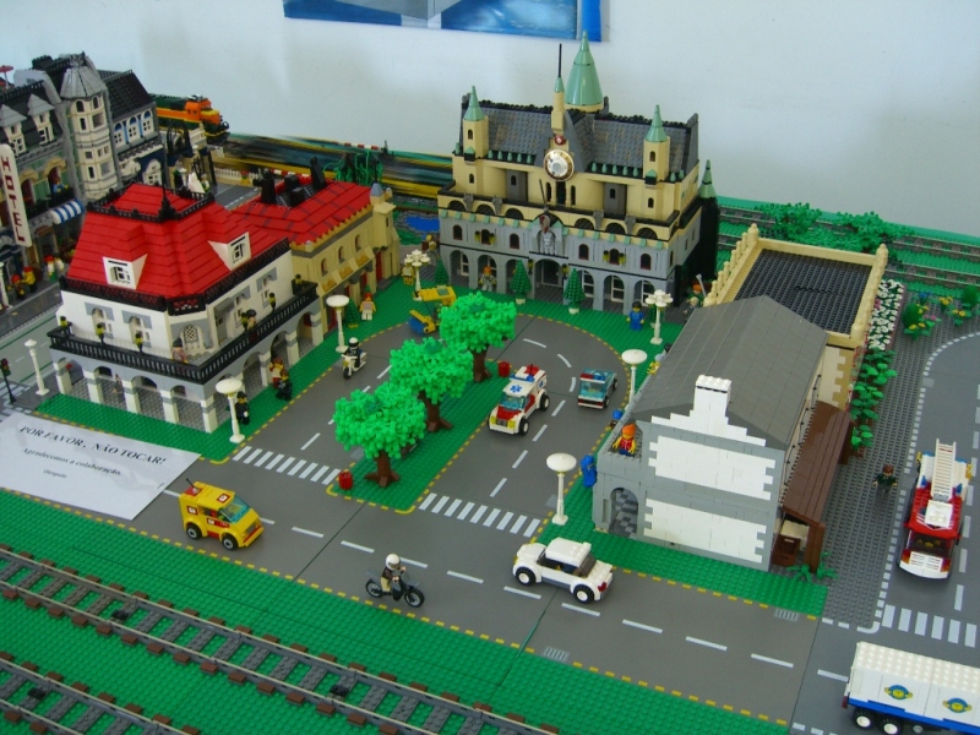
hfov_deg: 49.0
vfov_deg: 37.7
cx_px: 490
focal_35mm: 38
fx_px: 1076
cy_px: 368
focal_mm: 7.9
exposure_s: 1/8
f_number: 2.8
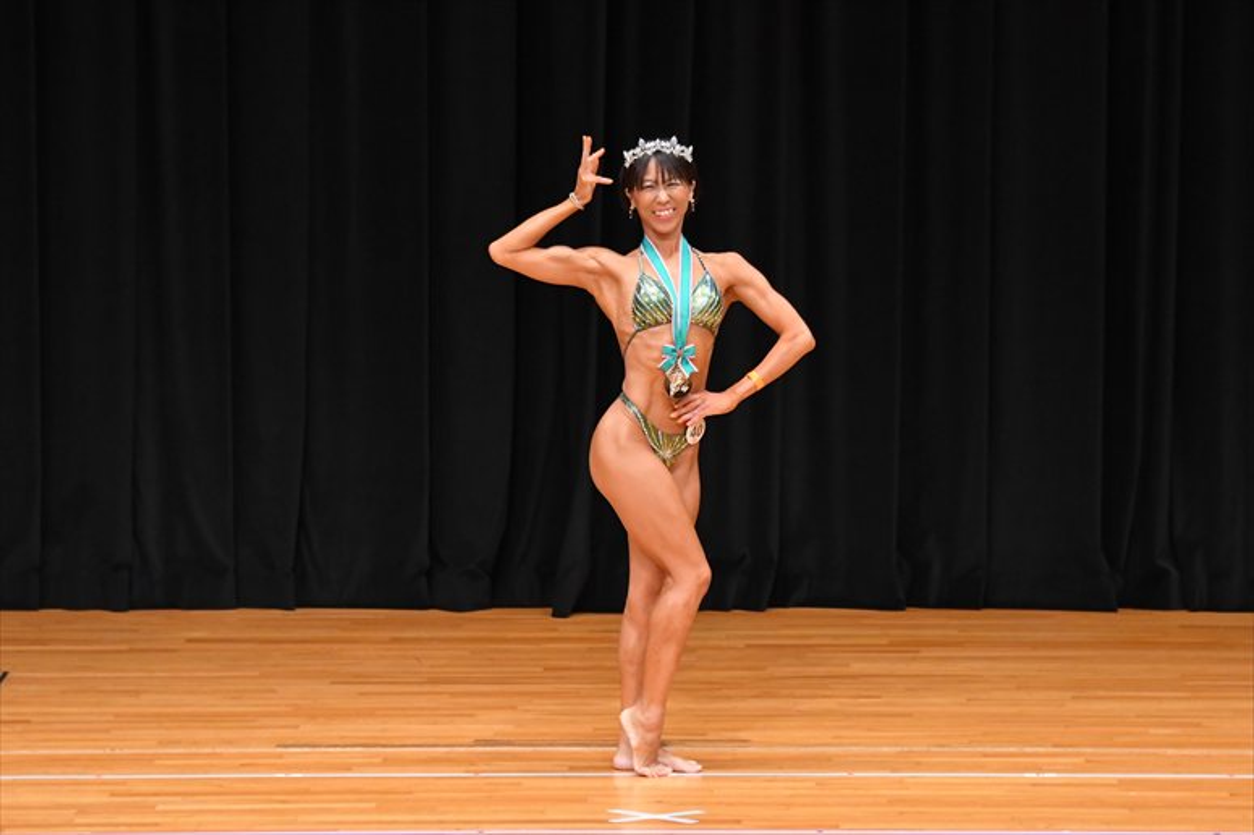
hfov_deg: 8.1
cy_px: 418
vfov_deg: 5.4
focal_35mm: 255
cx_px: 627
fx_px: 8878
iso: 4000
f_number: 5.6
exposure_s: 1/400
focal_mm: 170
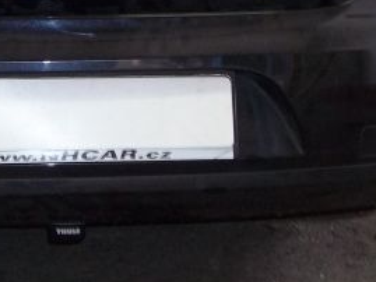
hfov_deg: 20.3
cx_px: 52
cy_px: -42
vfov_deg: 15.1
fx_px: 1032
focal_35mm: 95
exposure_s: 1/30
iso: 160
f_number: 2.9
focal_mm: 5.7
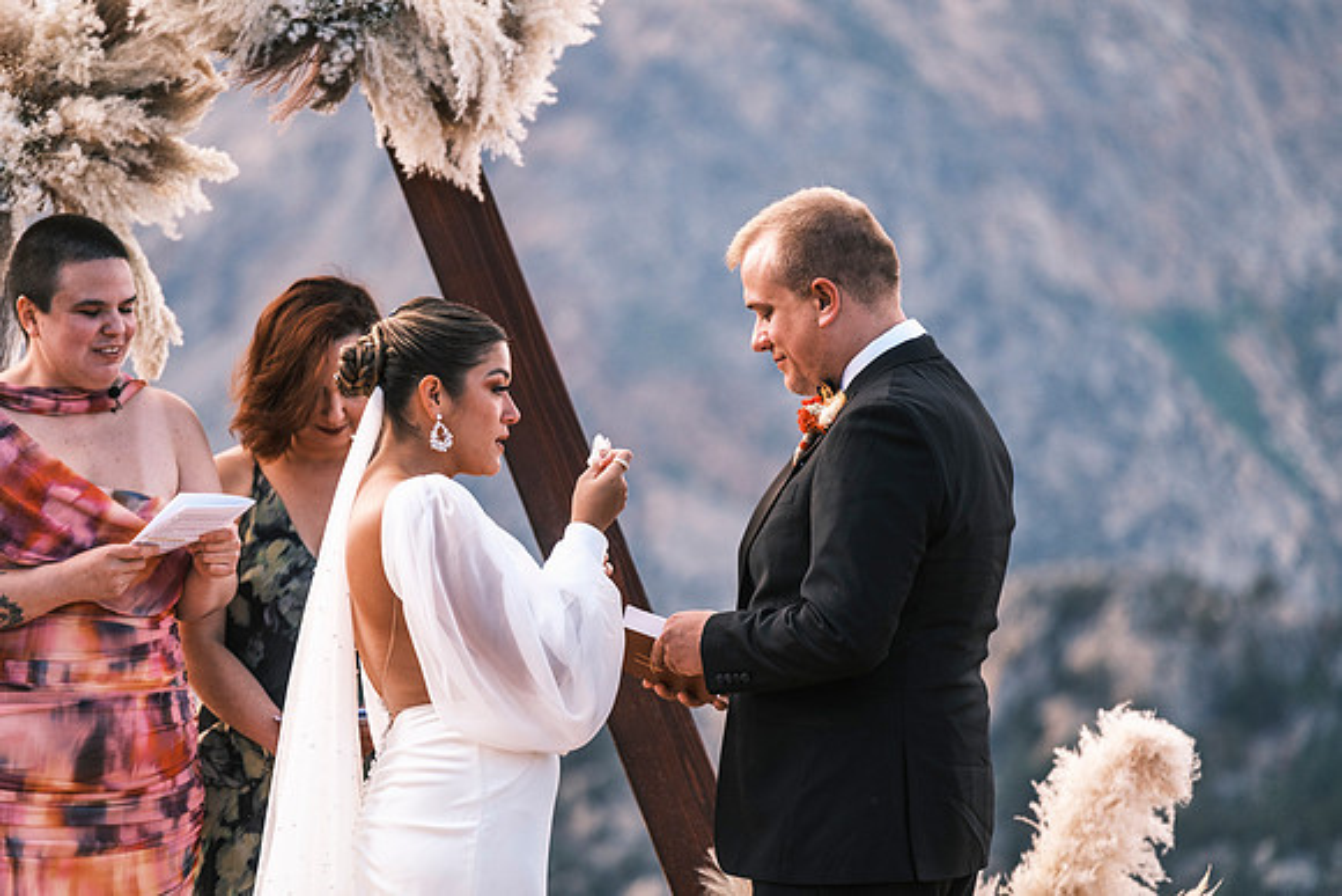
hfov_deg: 10.2
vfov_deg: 6.8
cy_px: 448
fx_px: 7532
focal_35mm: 202
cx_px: 671
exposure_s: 1/1250
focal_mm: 134.4
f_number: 2.8
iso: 400
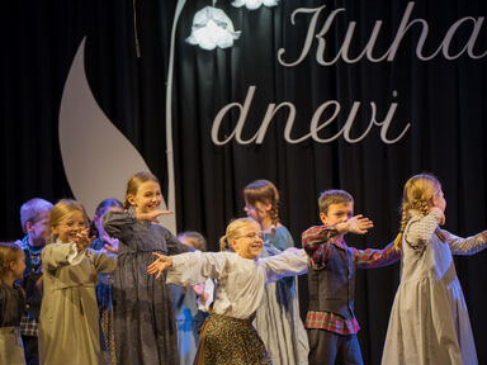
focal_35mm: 203
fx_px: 2856
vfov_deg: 7.3
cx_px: 276
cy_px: 186
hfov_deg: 9.7
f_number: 2.8
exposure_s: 1/250
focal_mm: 180
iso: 1250
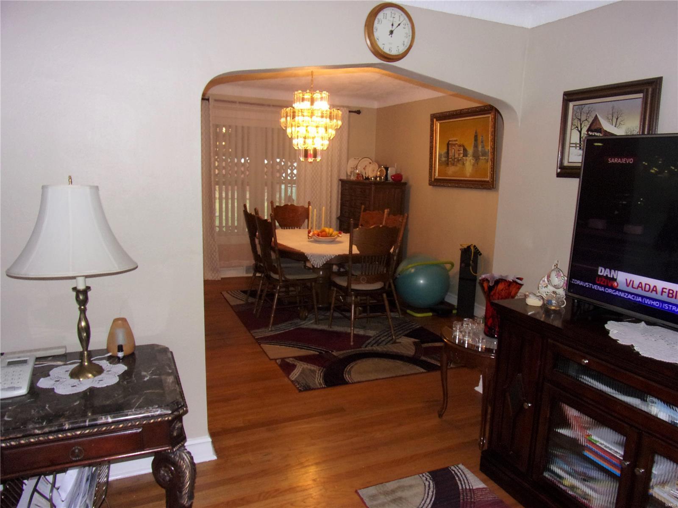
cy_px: 254
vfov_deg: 56.8
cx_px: 339
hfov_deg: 71.6
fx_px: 470
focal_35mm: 24
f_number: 3.3
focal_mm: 4.3
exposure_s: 1/34
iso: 200
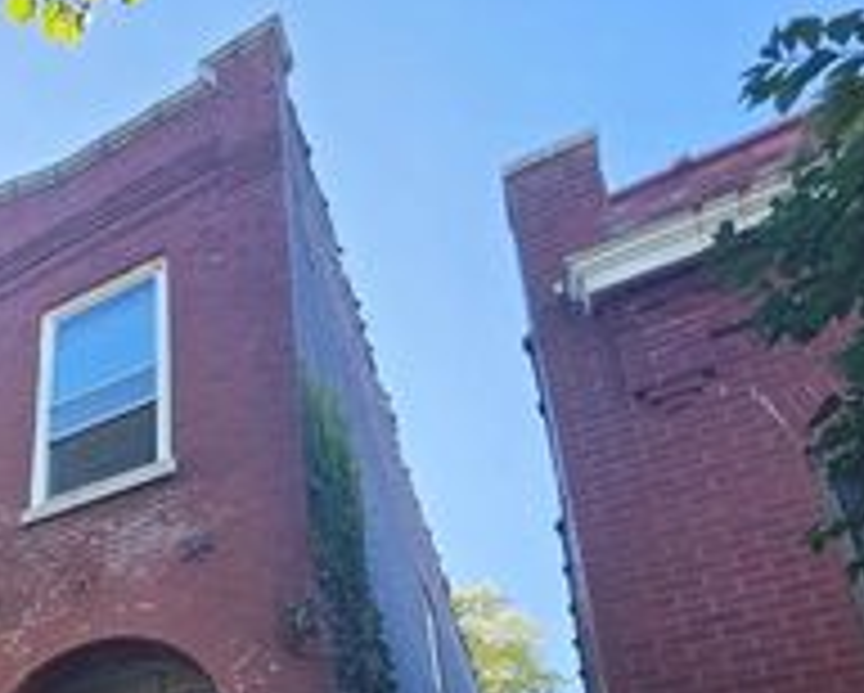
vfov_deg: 36.3
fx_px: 845
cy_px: 799
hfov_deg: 45.3
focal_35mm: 33
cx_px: -9
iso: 40
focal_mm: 2.2
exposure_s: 1/407
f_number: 1.9
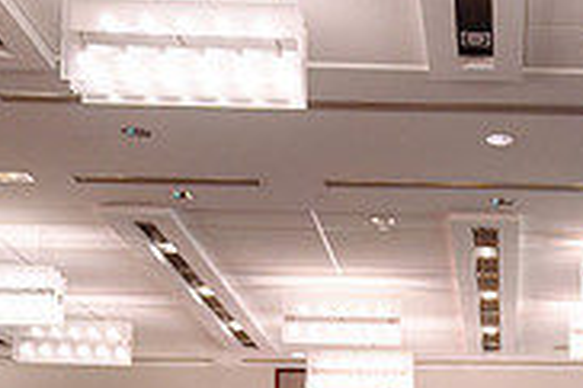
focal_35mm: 84
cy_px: 537
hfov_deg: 23.2
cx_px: 586
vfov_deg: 15.3
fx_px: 1359
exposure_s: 1/100
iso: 1600
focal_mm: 26
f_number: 2.8
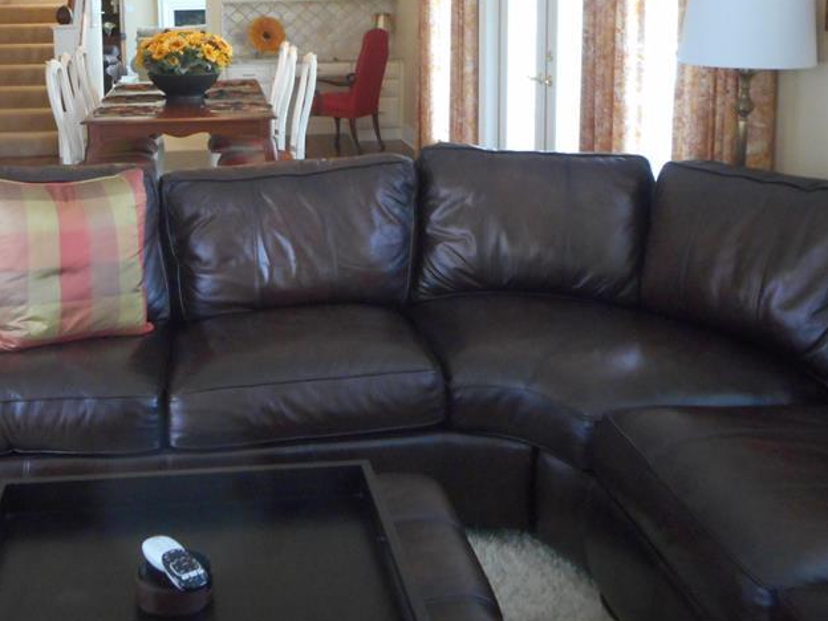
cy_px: 118
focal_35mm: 41
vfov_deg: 34.0
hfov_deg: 45.3
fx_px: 981
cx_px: 296
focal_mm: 4.5
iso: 400
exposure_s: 1/25
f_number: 3.7
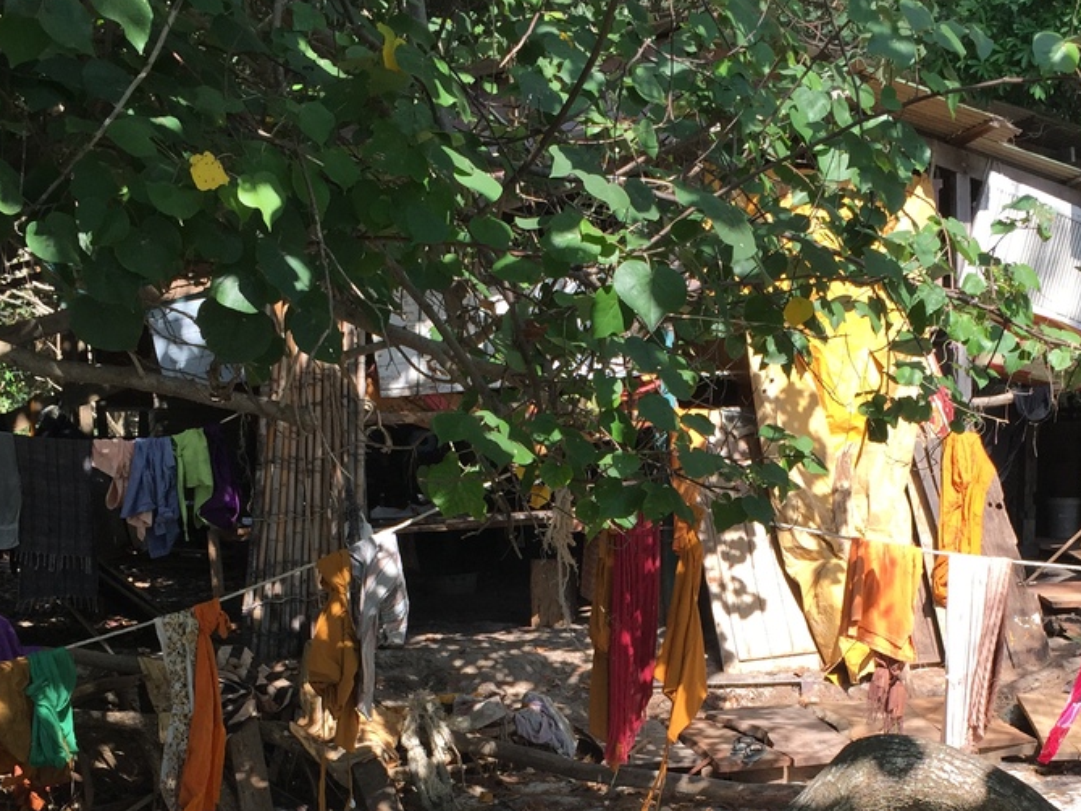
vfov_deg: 27.3
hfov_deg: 36.6
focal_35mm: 52
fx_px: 1624
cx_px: 661
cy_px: 680
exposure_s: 1/670
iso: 32
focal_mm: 4.15
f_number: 2.2
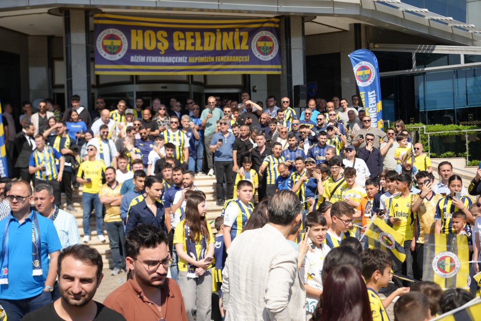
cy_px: 160
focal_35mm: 59
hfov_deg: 33.9
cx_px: 240
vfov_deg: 23.0
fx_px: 788
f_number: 5
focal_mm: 59
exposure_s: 1/800
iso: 100
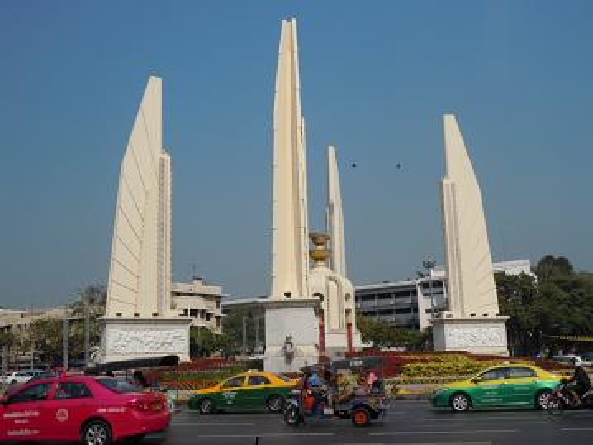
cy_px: 222
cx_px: 296
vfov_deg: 36.8
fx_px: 668
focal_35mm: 39
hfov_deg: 47.9
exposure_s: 1/400
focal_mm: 6.9
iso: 100
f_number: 8.6
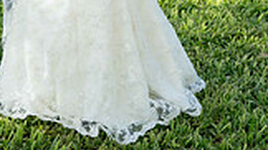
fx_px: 931
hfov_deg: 16.2
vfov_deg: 8.7
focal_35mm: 131
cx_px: 45
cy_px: -158
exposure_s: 1/500
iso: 500
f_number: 4
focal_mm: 45
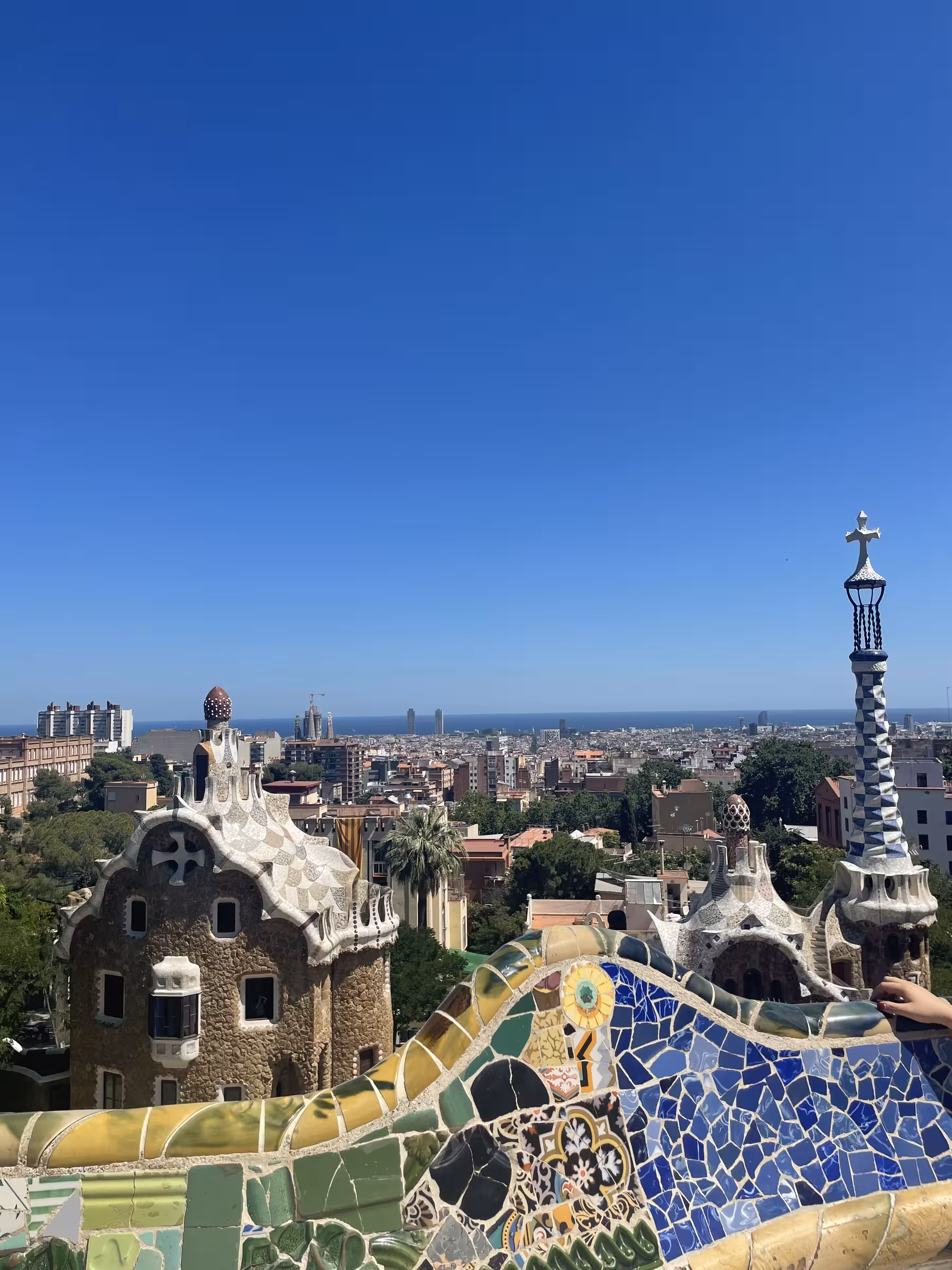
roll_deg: +1.4
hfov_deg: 53.1
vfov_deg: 67.3
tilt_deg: +3.3
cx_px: 476
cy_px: 635
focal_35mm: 26
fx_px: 953
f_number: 1.6
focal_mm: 4.2
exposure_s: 1/4651
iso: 32
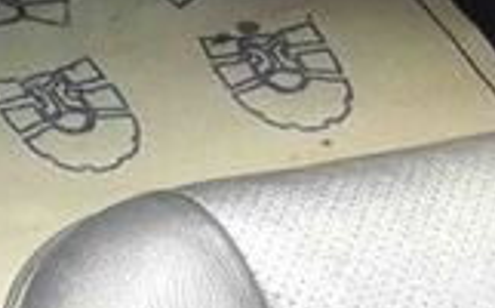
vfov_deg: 9.8
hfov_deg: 14.3
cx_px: -501
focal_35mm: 122
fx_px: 1643
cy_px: -337
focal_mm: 3.7
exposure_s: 1/20
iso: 160
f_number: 1.9
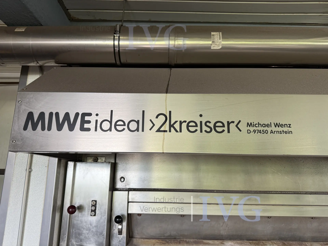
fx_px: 227
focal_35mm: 24
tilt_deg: +12.0
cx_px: 164
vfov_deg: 56.8
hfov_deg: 71.6
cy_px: 123
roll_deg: -0.9
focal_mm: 6.76
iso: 200
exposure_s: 1/112
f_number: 1.78
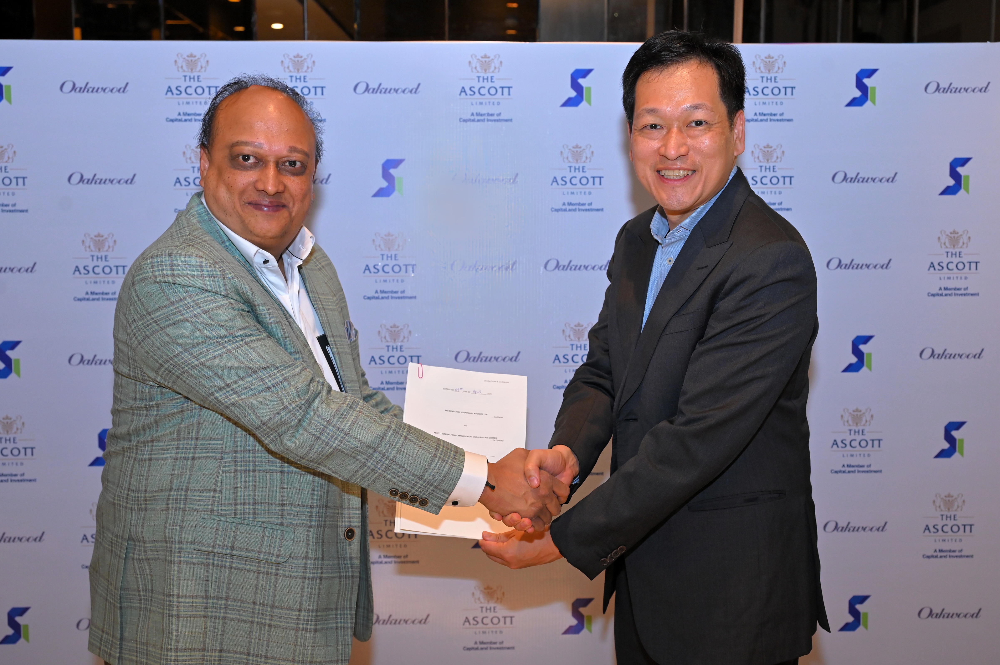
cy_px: 332
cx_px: 500
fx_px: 1083
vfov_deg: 34.2
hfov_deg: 49.6
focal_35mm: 39
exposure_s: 1/125
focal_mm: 39
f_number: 5
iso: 2000
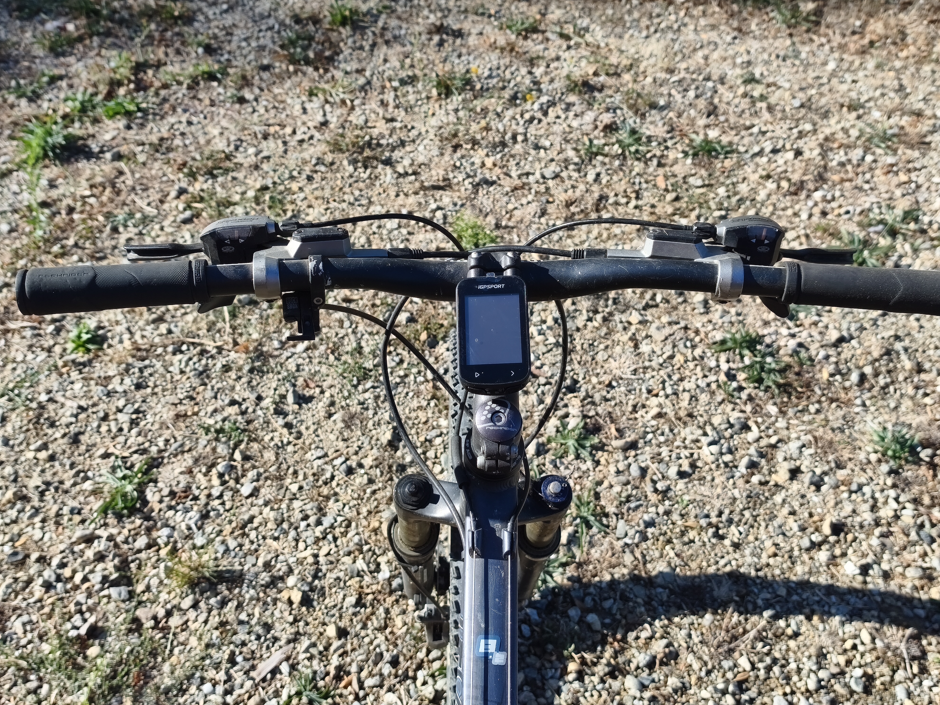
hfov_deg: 51.3
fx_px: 978
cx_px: 483
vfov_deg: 39.7
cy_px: 351
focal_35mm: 36
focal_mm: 6.06
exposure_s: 1/549
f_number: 1.7
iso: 50
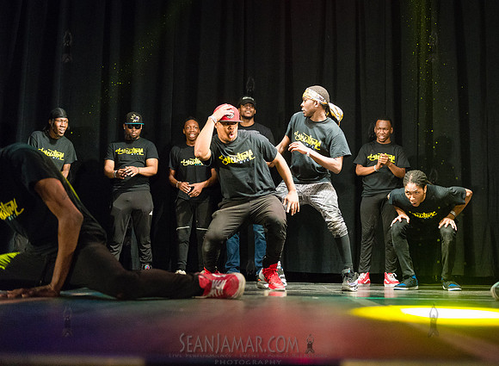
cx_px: 298
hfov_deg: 39.3
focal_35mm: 49
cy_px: 167
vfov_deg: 29.4
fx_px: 697
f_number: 2.8
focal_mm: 42
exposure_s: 1/1000
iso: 4000
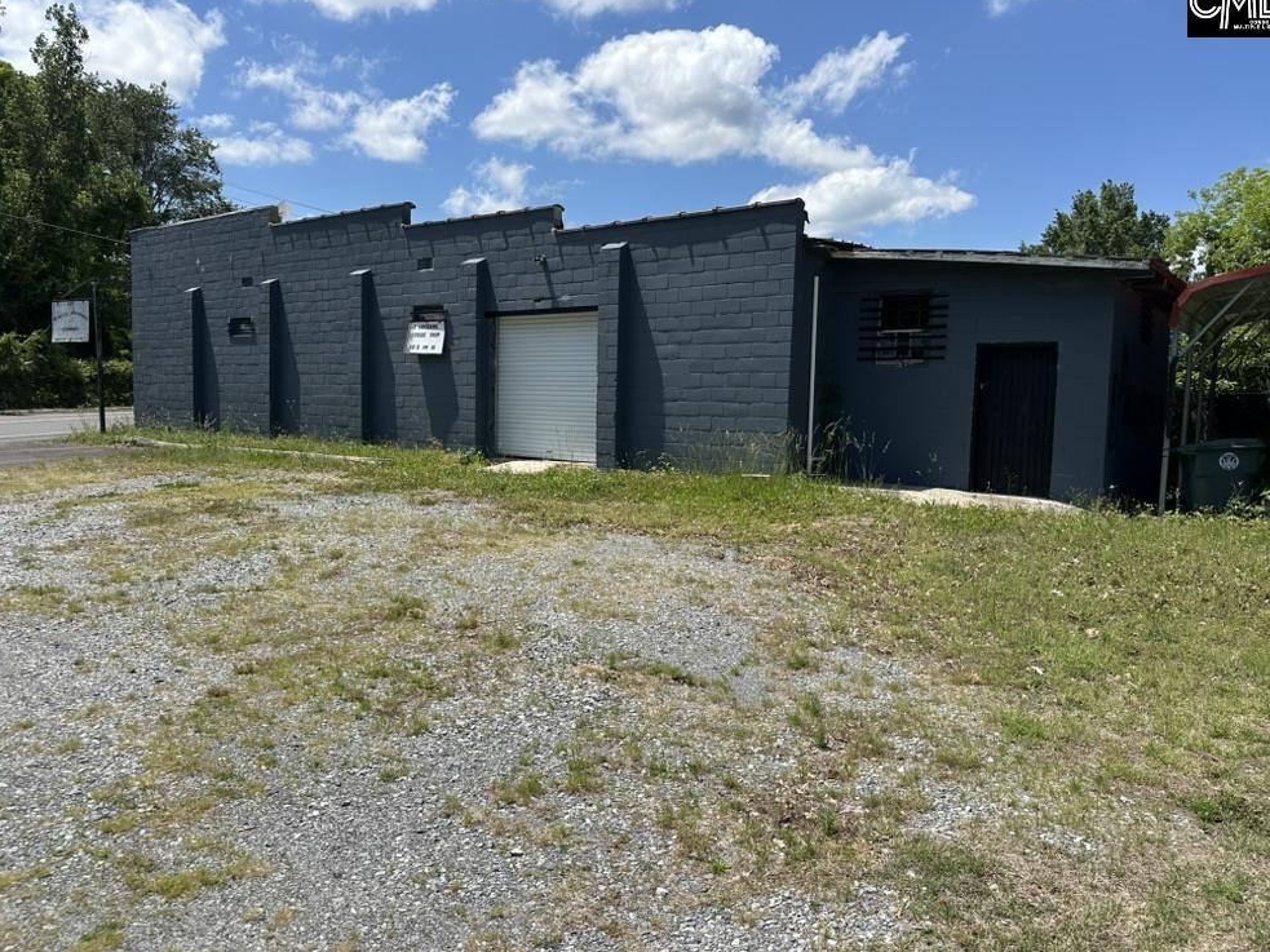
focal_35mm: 25
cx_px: 650
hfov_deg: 69.4
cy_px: 468
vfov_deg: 54.9
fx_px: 917
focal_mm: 6.86
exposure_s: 1/5263
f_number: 1.78
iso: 80
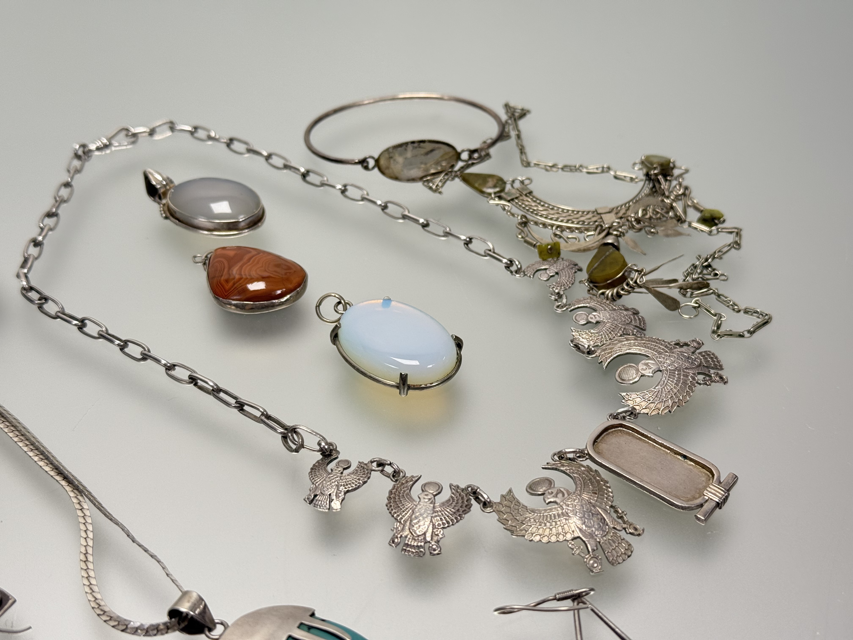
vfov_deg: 30.3
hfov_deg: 39.7
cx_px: 426
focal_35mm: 48
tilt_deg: -39.4
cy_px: 320
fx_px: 1183
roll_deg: +0.7
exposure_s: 1/100
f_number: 1.78
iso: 80
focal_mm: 6.76
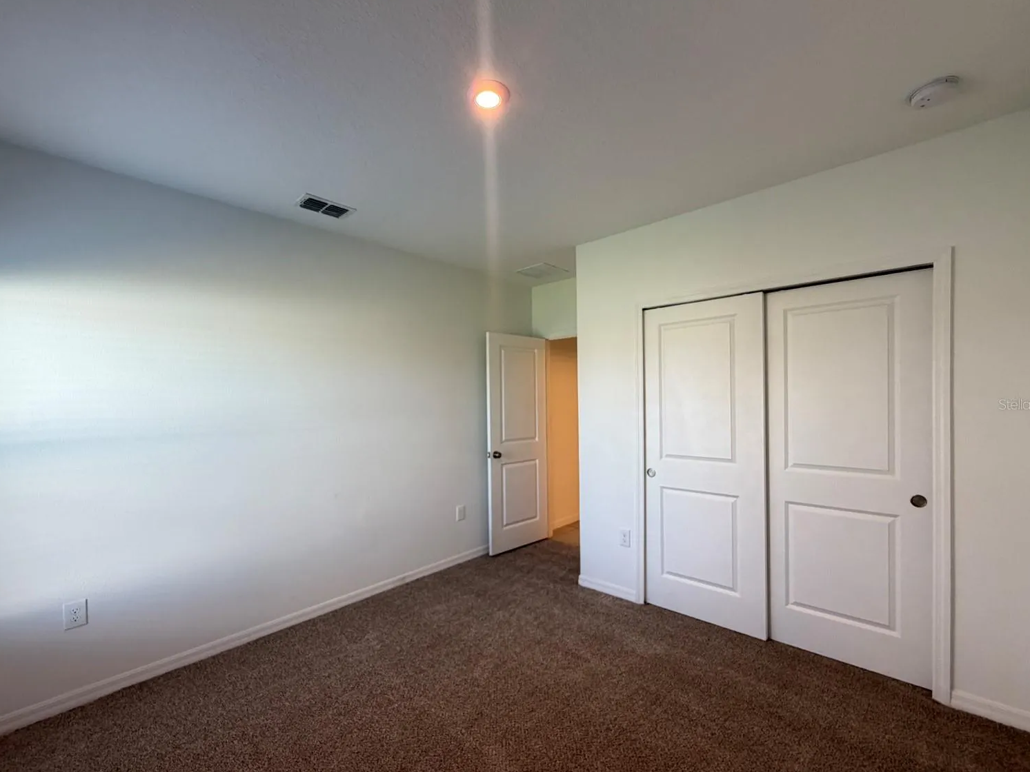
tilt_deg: -0.3
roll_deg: +0.9
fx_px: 446
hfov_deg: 98.2
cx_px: 512
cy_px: 404
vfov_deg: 81.7
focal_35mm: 15
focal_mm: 2.22
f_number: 2.2
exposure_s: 1/60
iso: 200
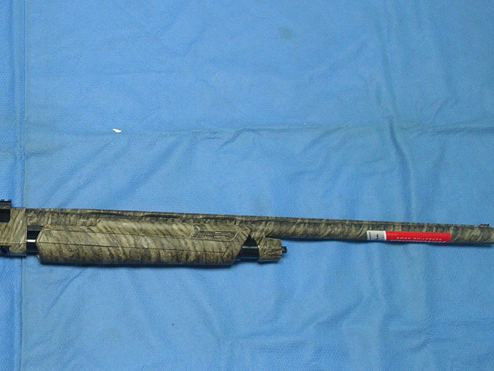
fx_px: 985
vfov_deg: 21.3
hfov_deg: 27.2
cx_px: 51
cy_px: 167
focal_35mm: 69
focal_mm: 7.8
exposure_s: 1/40
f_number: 2.8
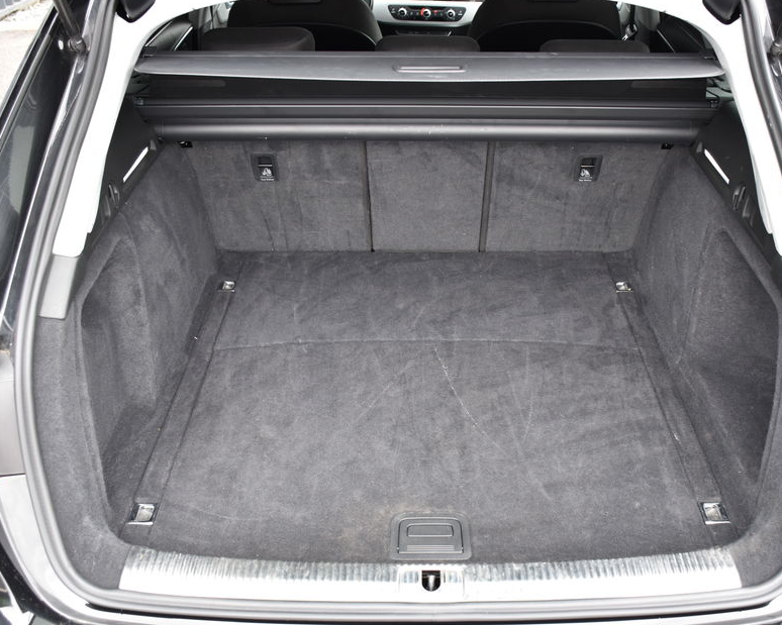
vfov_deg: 37.3
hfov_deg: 45.7
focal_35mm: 40
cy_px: 332
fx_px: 926
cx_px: 435
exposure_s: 1/100
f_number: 5
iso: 400
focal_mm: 22
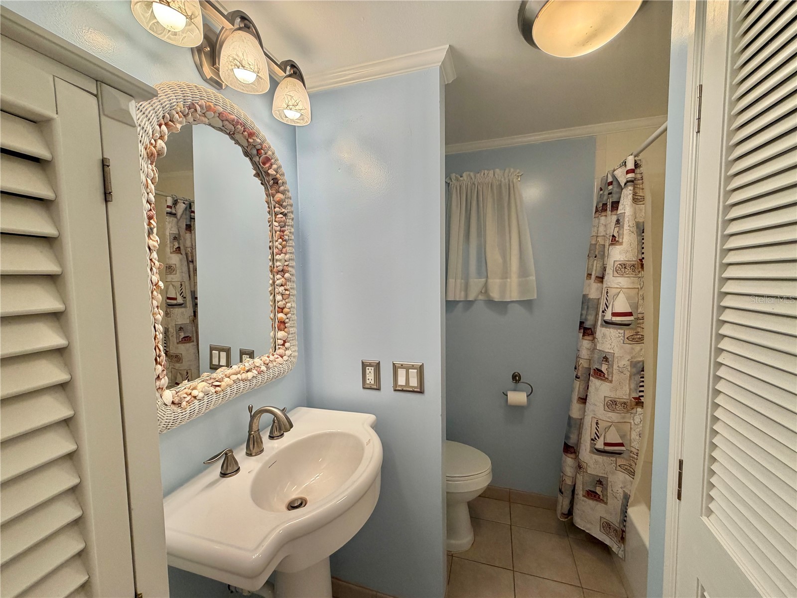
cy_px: 299
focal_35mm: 14
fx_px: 322
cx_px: 398
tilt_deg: -4.8
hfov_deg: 102.1
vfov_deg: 85.7
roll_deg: +0.4
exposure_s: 1/120
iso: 125
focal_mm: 2.22
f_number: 2.2
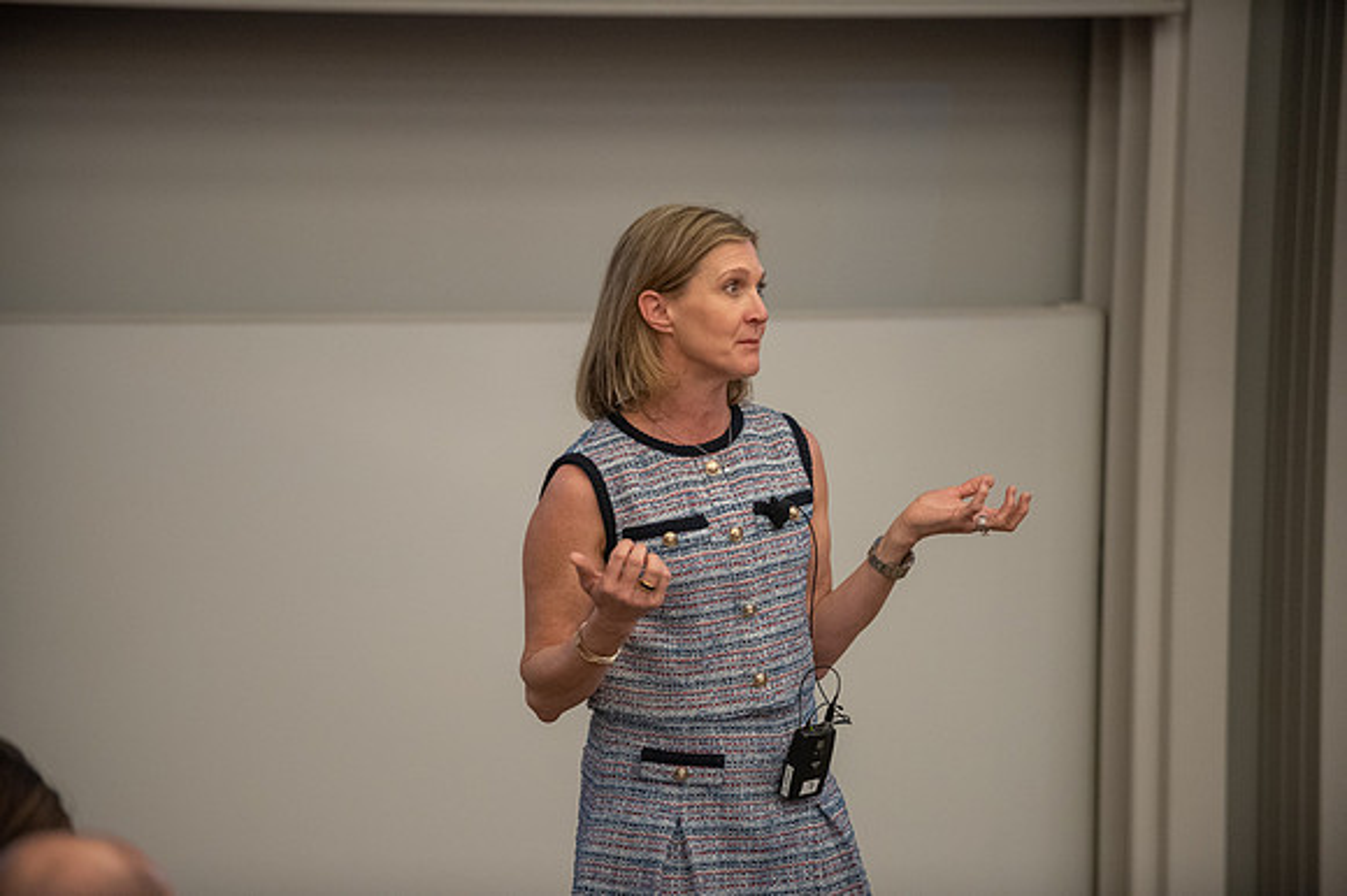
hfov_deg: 10.3
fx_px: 7486
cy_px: 448
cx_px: 674
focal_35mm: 200
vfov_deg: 6.9
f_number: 2.8
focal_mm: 200
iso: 2000
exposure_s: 1/160
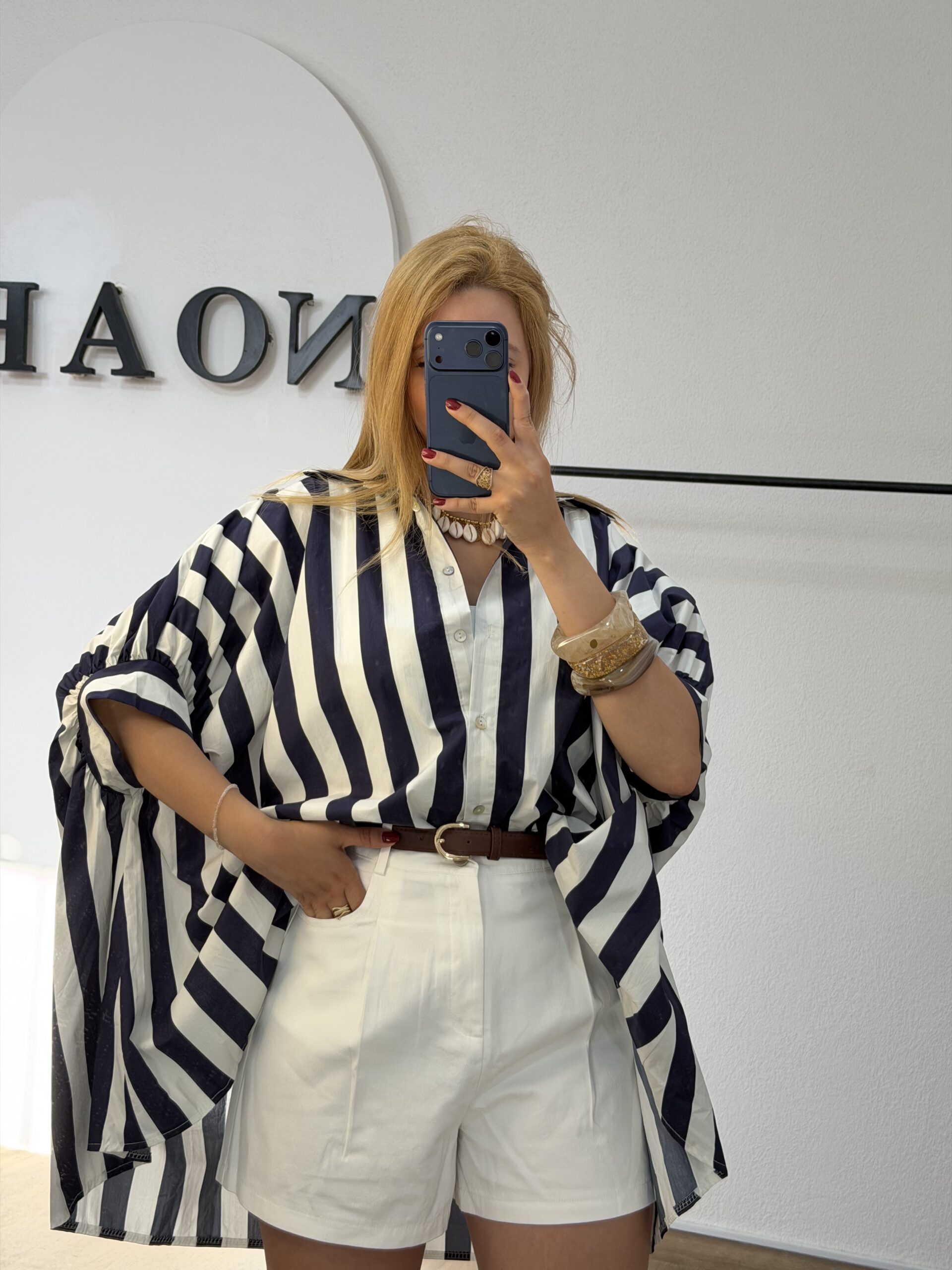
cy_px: 635
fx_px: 1760
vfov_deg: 39.7
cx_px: 476
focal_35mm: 48
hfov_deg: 30.3
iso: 50
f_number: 1.78
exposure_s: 1/121
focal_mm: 6.76
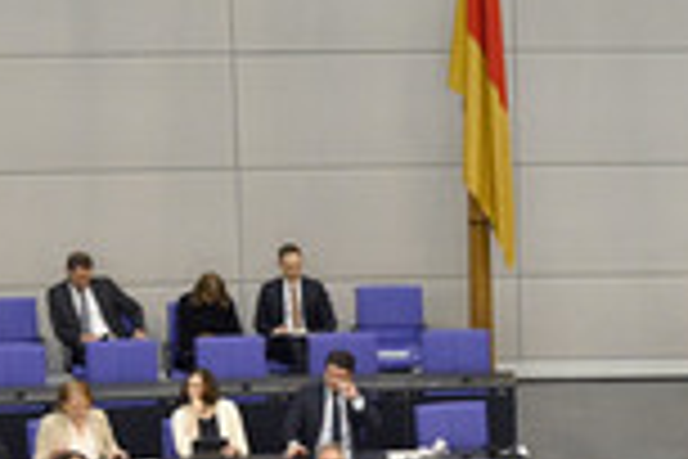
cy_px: 554
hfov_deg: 9.2
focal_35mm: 221
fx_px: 4223
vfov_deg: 6.2
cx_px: 906
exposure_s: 1/500
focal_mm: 75
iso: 8000
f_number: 5.6
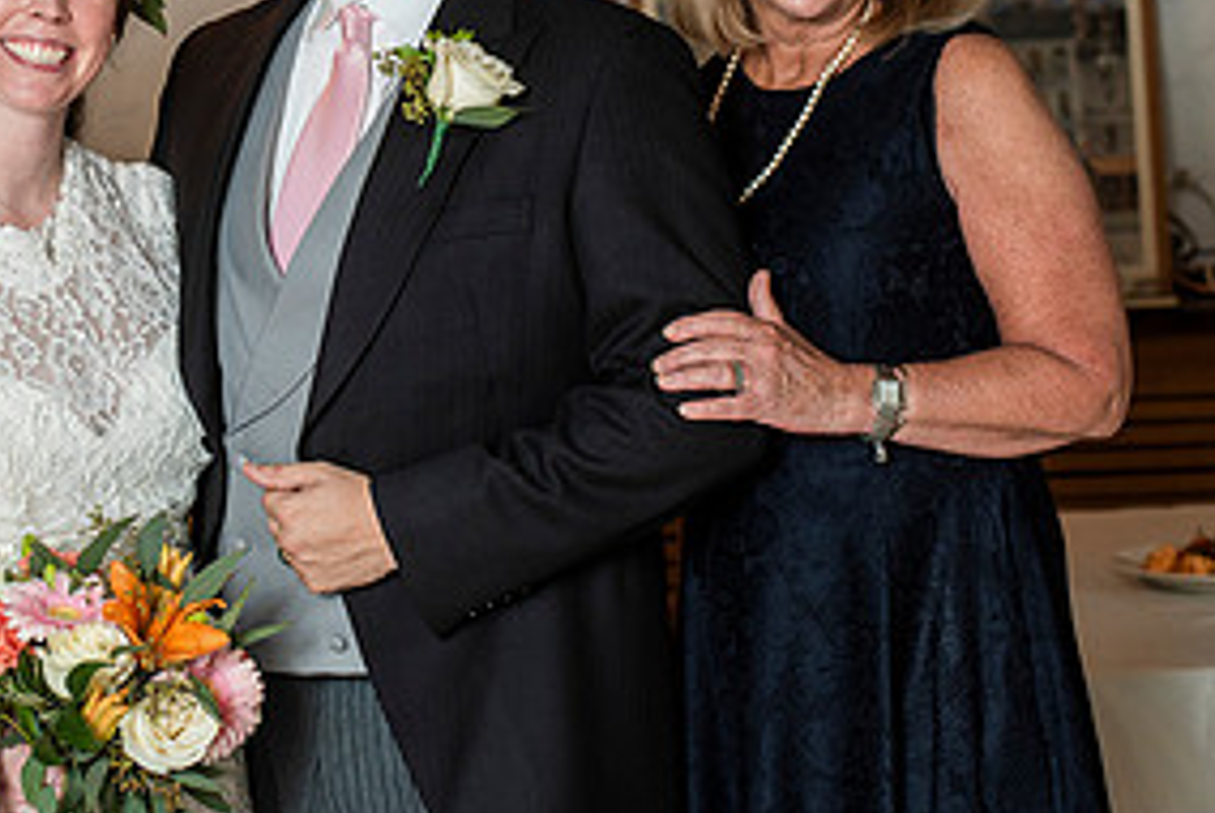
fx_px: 3446
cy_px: 113
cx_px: 188
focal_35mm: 102
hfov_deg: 19.7
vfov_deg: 13.4
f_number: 3.2
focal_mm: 50
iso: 400
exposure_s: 1/80
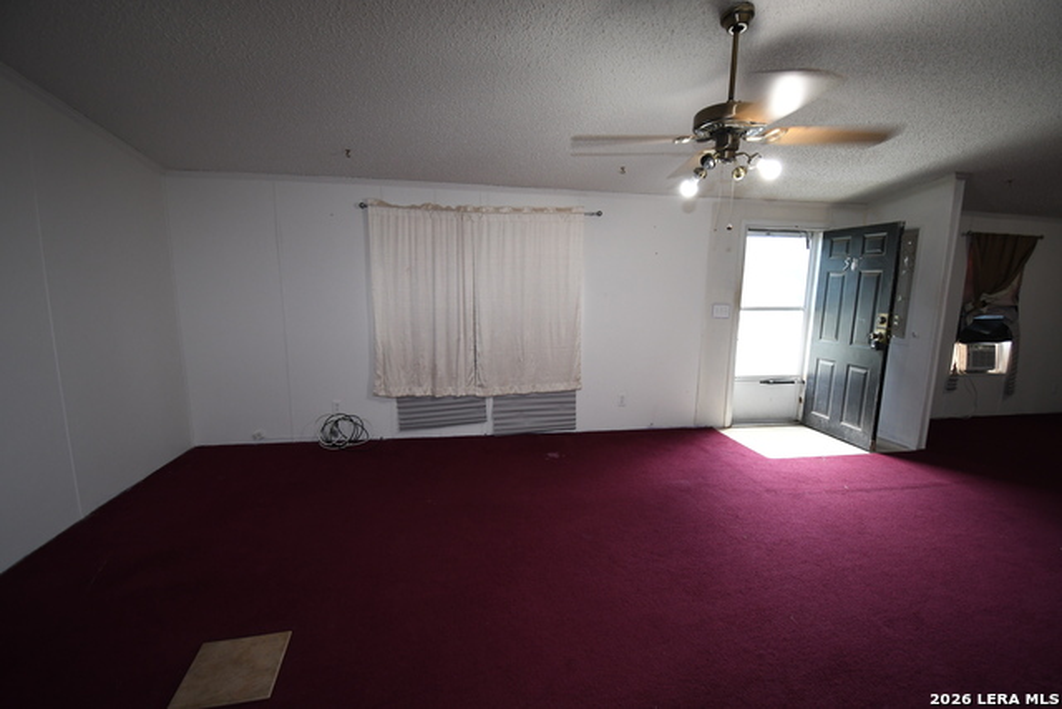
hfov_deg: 100.4
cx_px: 531
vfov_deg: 77.4
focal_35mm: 15
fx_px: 443
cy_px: 354
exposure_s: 1/60
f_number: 4.5
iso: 1000
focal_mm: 10
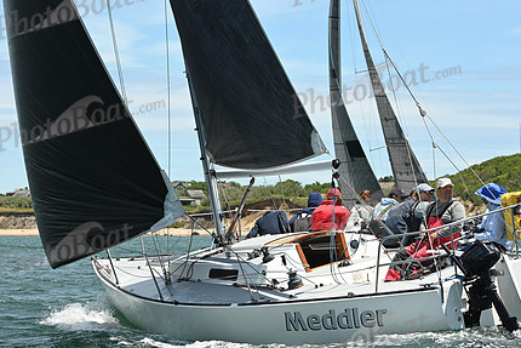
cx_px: 229
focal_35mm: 116
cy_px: 167
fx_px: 1679
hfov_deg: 17.6
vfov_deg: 11.8
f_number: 8
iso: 320
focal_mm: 86
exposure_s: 1/1000
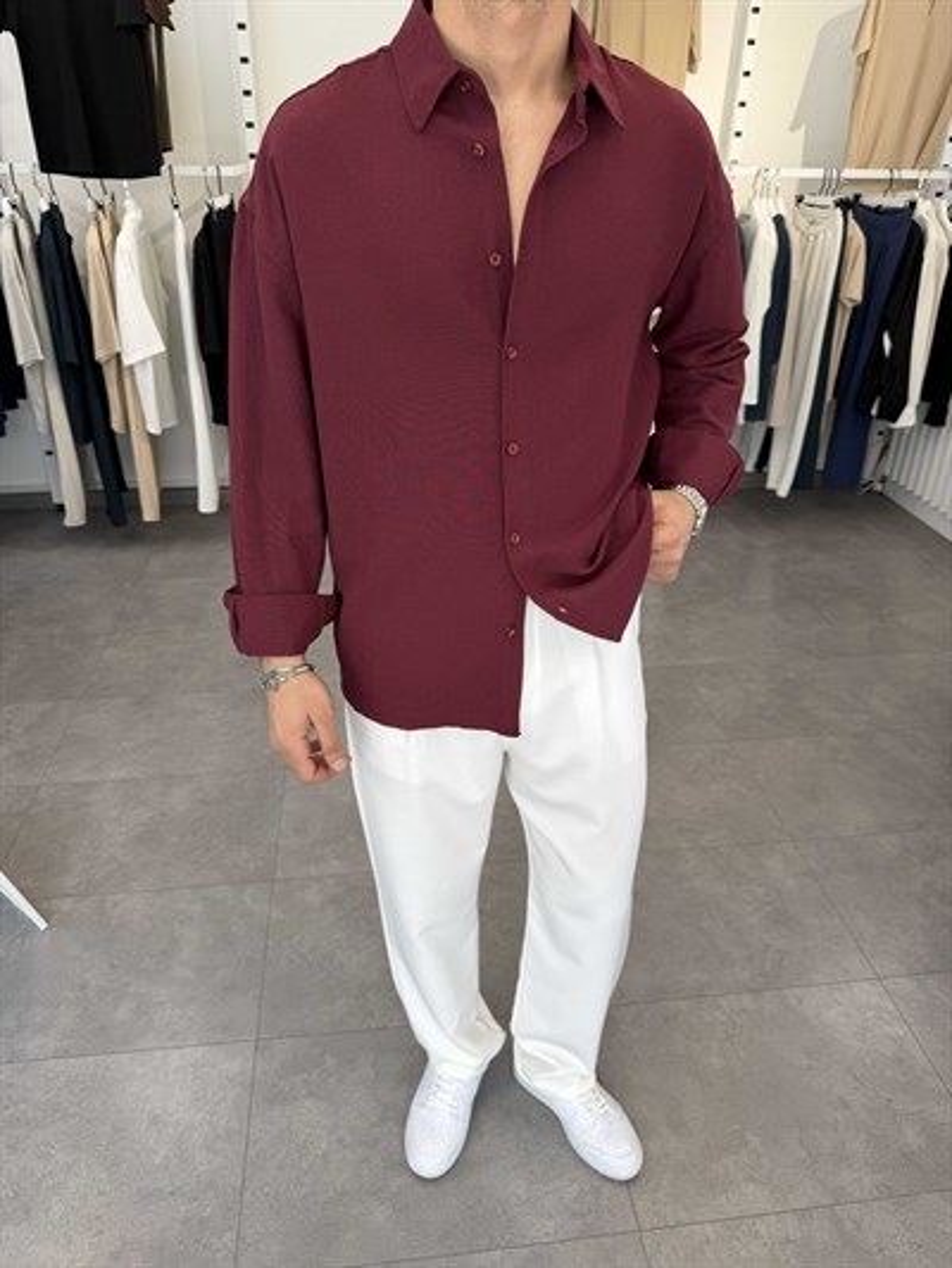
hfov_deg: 56.8
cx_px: 476
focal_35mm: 24
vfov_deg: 71.6
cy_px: 634
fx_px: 880
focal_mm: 6.76
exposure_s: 1/248
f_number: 1.78
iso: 64
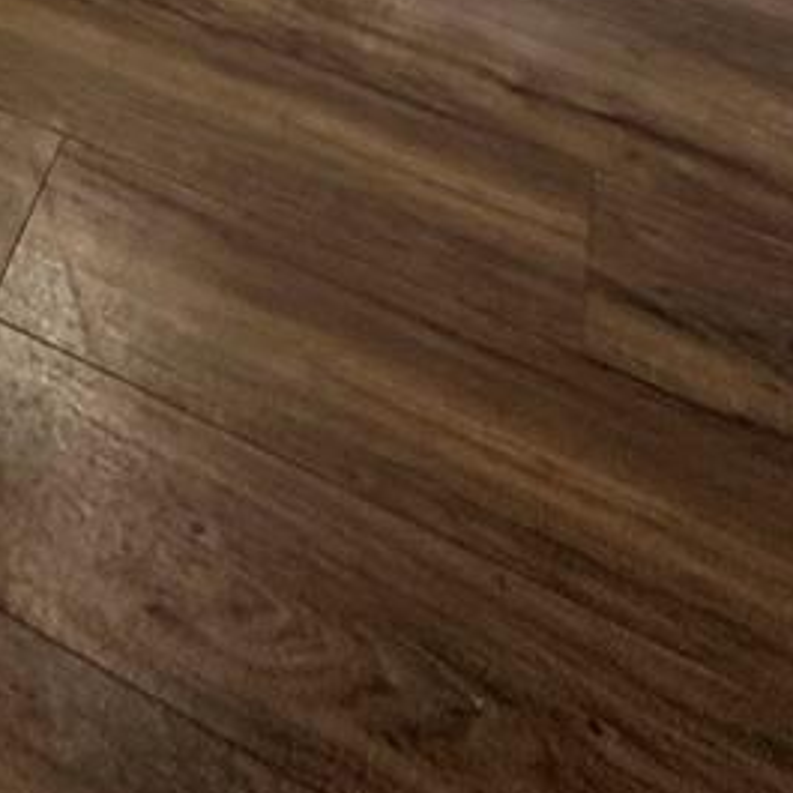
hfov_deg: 28.6
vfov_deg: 18.3
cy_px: -838
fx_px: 1451
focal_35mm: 56
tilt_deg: -16.1
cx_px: -9
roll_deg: +1.7
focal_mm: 2.22
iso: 400
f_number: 2.2
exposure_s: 1/60
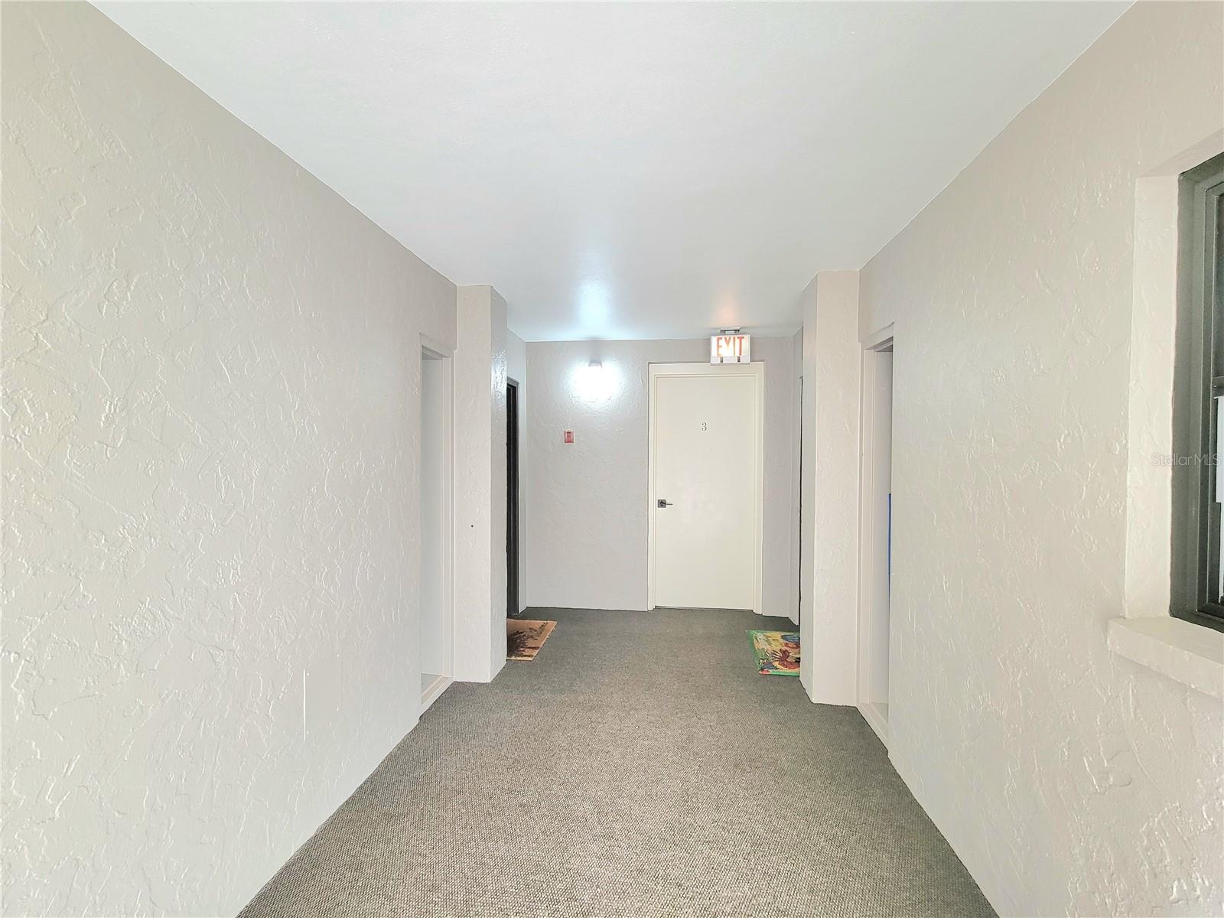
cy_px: 459
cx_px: 612
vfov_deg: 89.9
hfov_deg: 106.2
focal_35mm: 13
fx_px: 460
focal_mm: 2.2
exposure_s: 1/60.2
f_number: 2.2
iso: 200
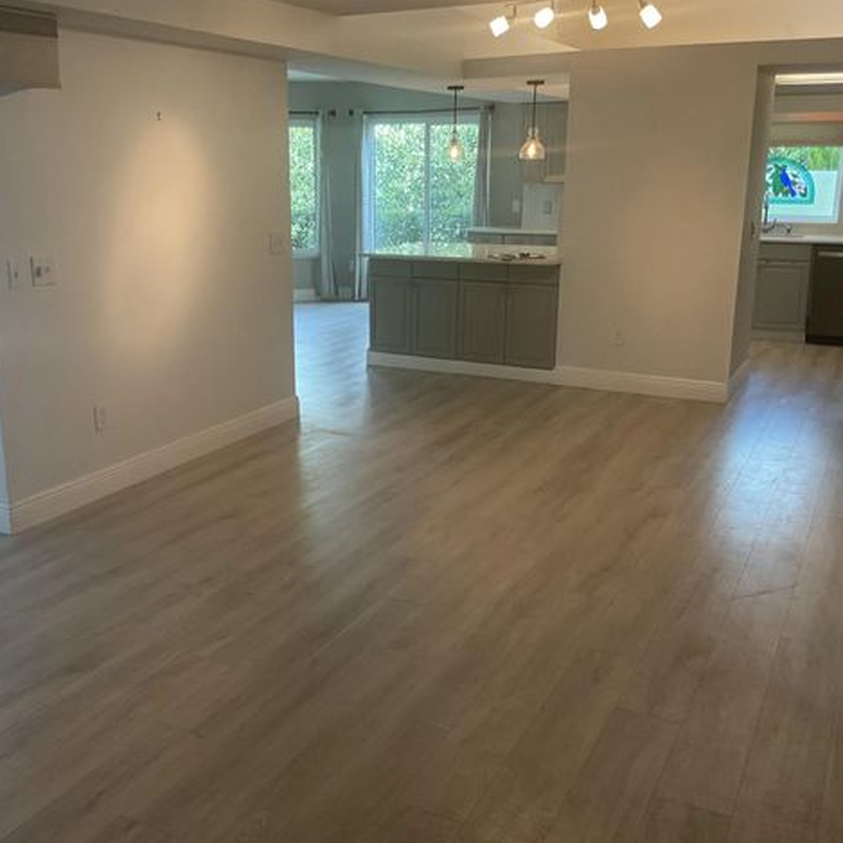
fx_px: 964
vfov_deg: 47.2
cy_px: 422
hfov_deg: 47.1
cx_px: 377
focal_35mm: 35
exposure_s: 1/60
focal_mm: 3
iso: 80
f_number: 1.8
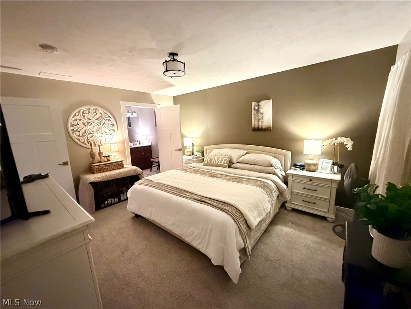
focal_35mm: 14
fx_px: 166
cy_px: 154
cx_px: 206
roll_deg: +2.2
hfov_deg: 102.1
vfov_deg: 85.7
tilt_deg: -9.3
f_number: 2.2
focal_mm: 2.22
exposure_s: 1/60
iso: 1000
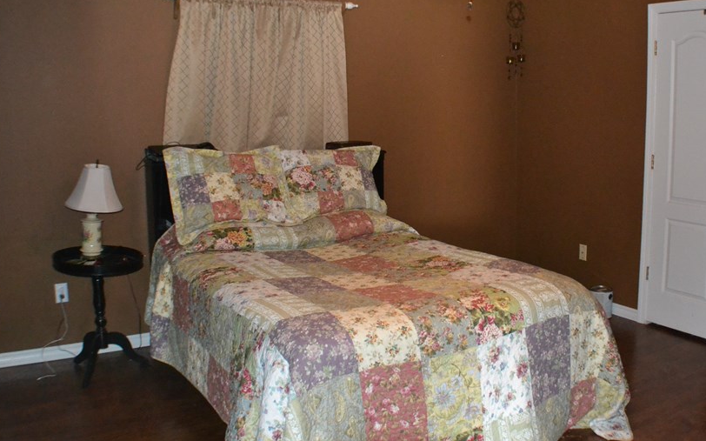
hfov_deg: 44.2
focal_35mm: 45
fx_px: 866
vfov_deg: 28.5
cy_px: 172
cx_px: 417
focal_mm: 22
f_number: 4
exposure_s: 1/60
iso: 3200
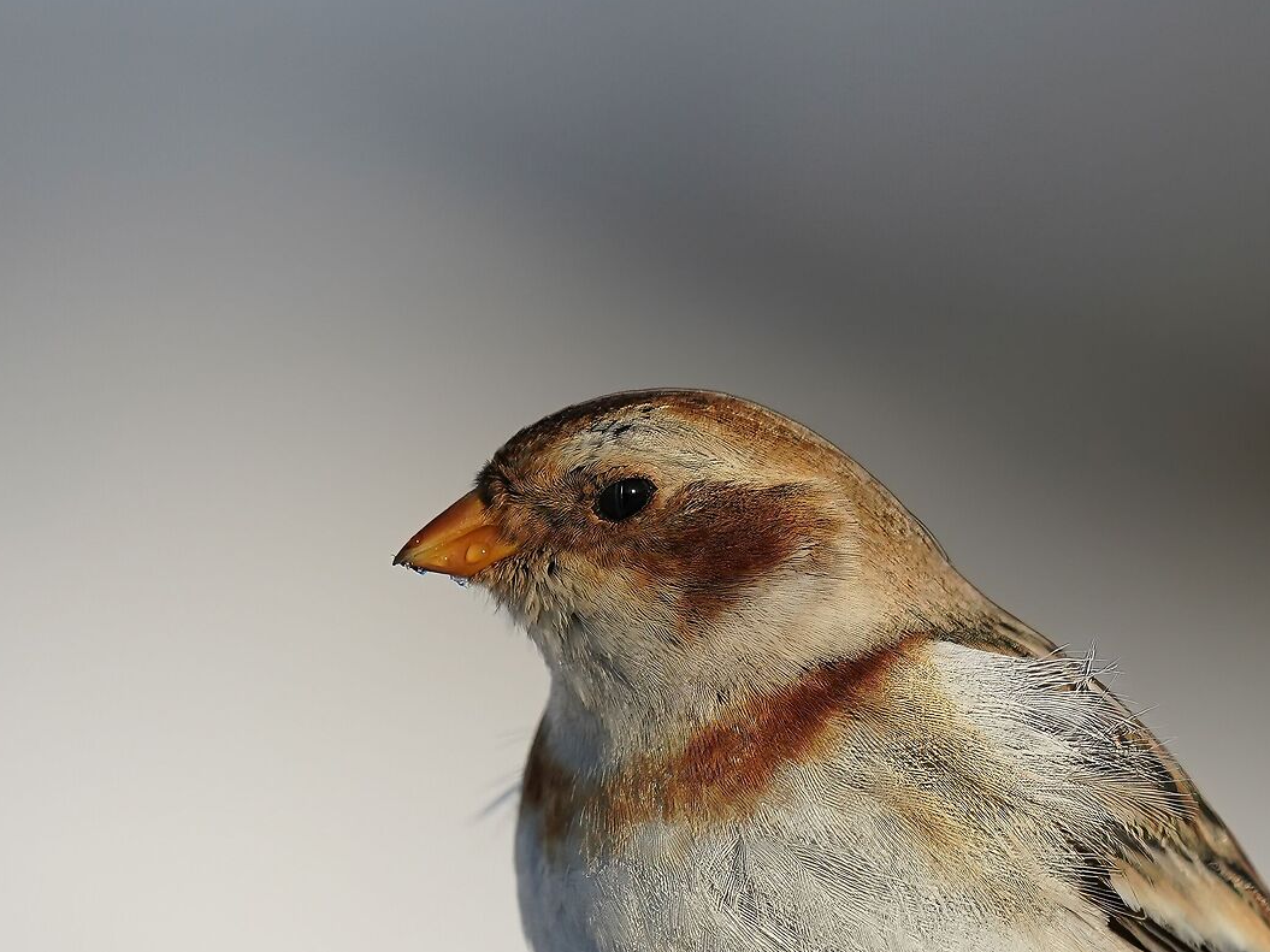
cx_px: 909
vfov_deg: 1.7
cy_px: 797
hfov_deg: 2.3
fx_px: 32099
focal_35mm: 875
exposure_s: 1/2500
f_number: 4
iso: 320
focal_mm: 400
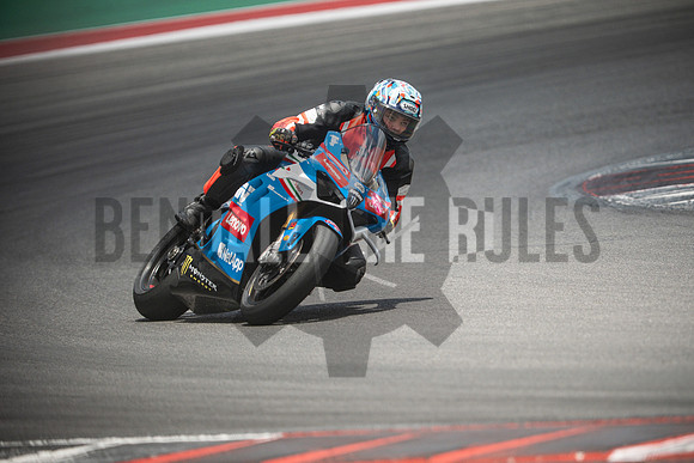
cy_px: 232
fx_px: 8098
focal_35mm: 420
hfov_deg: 4.9
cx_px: 347
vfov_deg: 3.3
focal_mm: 280
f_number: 2.8
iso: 640
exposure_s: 1/4000
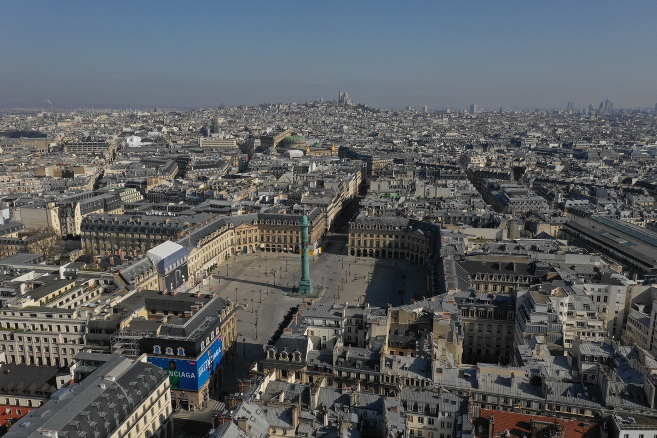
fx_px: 511
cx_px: 328
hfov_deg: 65.5
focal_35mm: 28
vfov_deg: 46.4
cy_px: 219
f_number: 7.1
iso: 100
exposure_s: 1/800
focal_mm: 10.26
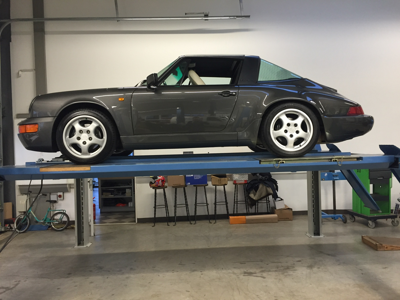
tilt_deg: -2.0
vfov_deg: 48.2
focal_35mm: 29
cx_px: 200
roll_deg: +1.6
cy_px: 150
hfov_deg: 61.7
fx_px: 335
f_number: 2.2
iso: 125
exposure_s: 1/30
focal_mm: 4.15
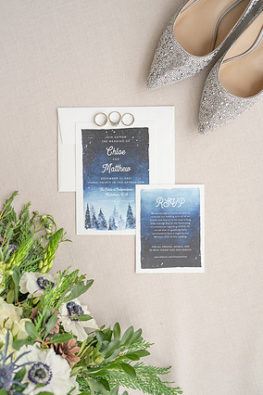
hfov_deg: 35.9
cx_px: 135
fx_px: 405
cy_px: 187
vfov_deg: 51.9
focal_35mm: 37
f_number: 4
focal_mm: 35
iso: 200
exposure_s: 1/250
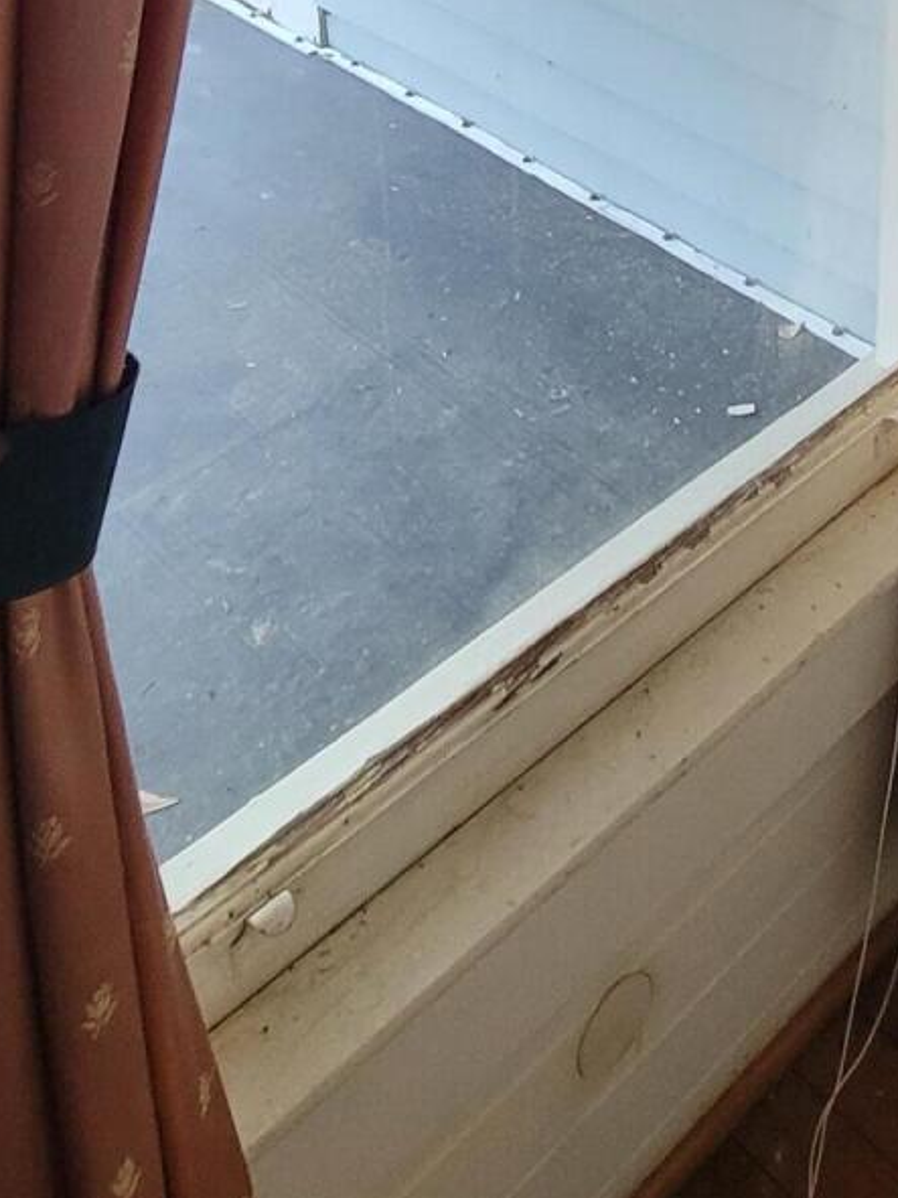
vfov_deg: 34.0
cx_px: 774
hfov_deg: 31.6
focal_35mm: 44
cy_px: -264
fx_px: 1522
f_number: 2.2
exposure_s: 1/30
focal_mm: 2.2
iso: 400
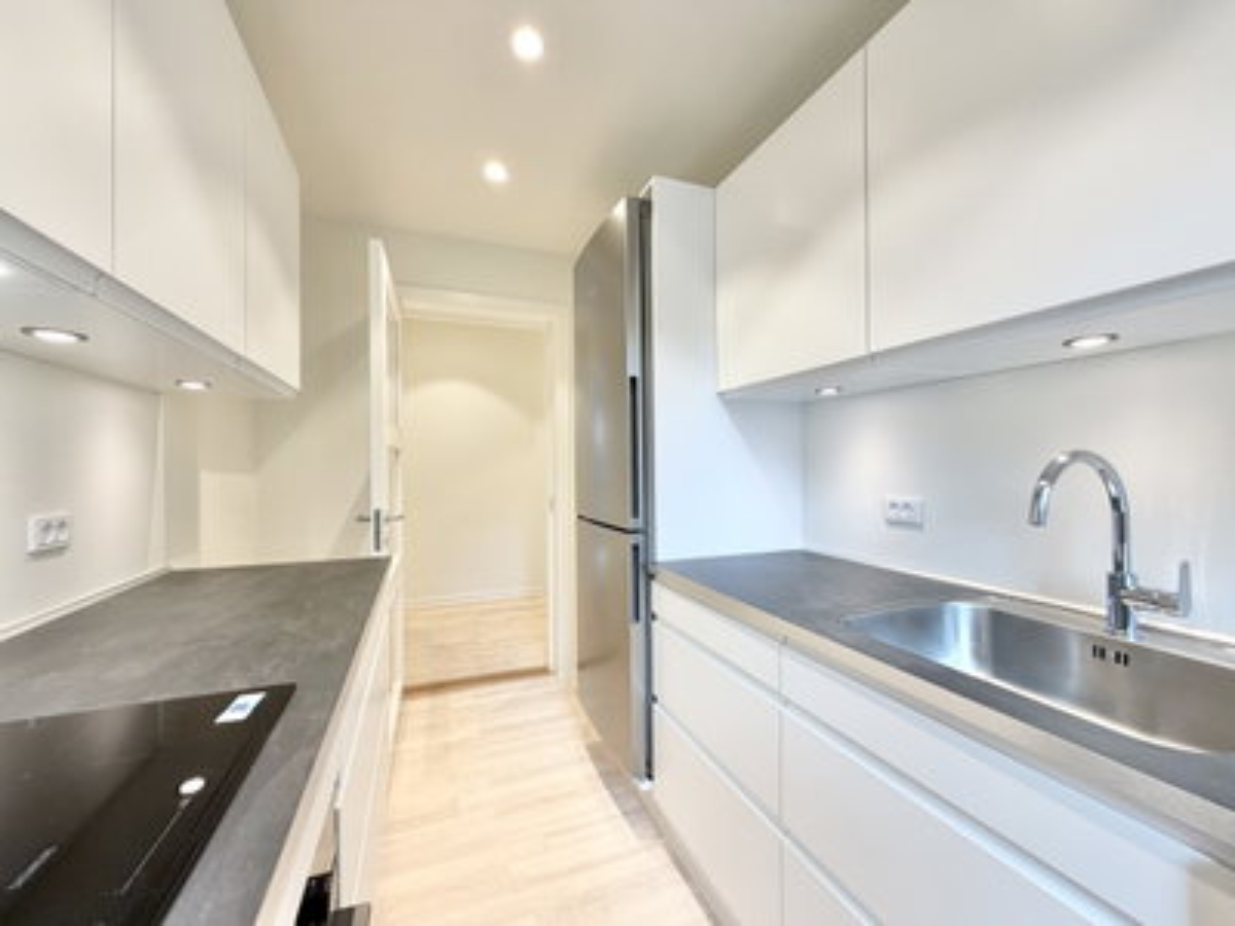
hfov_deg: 102.1
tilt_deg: +0.5
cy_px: 463
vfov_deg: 85.7
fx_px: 499
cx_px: 618
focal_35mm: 14
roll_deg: +0.5
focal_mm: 2.22
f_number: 2.2
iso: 160
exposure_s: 1/110
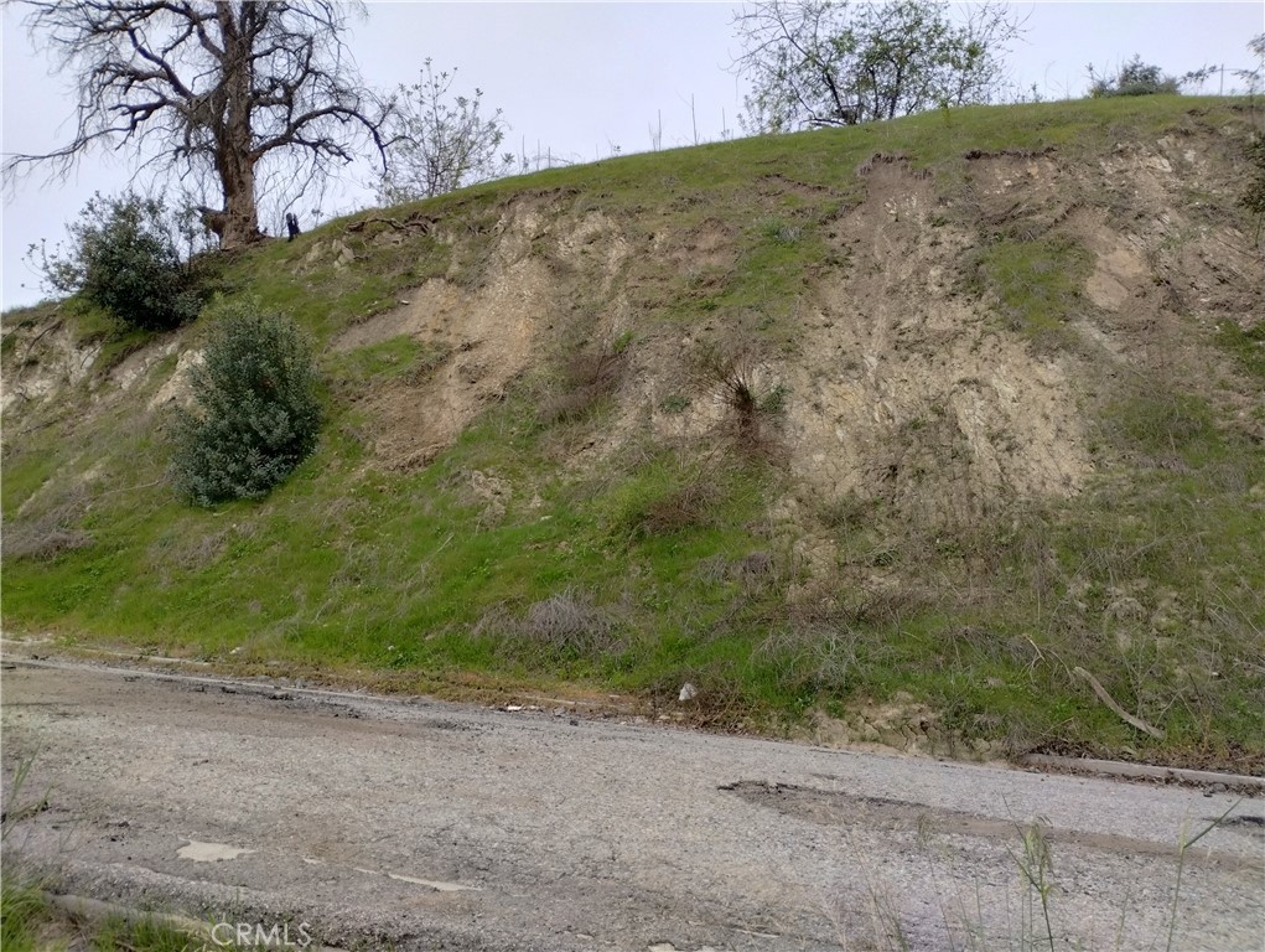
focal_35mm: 28
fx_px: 1024
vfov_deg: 49.8
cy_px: 476
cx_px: 632
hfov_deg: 63.4
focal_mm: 4.27
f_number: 1.8
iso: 100
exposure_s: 1/288
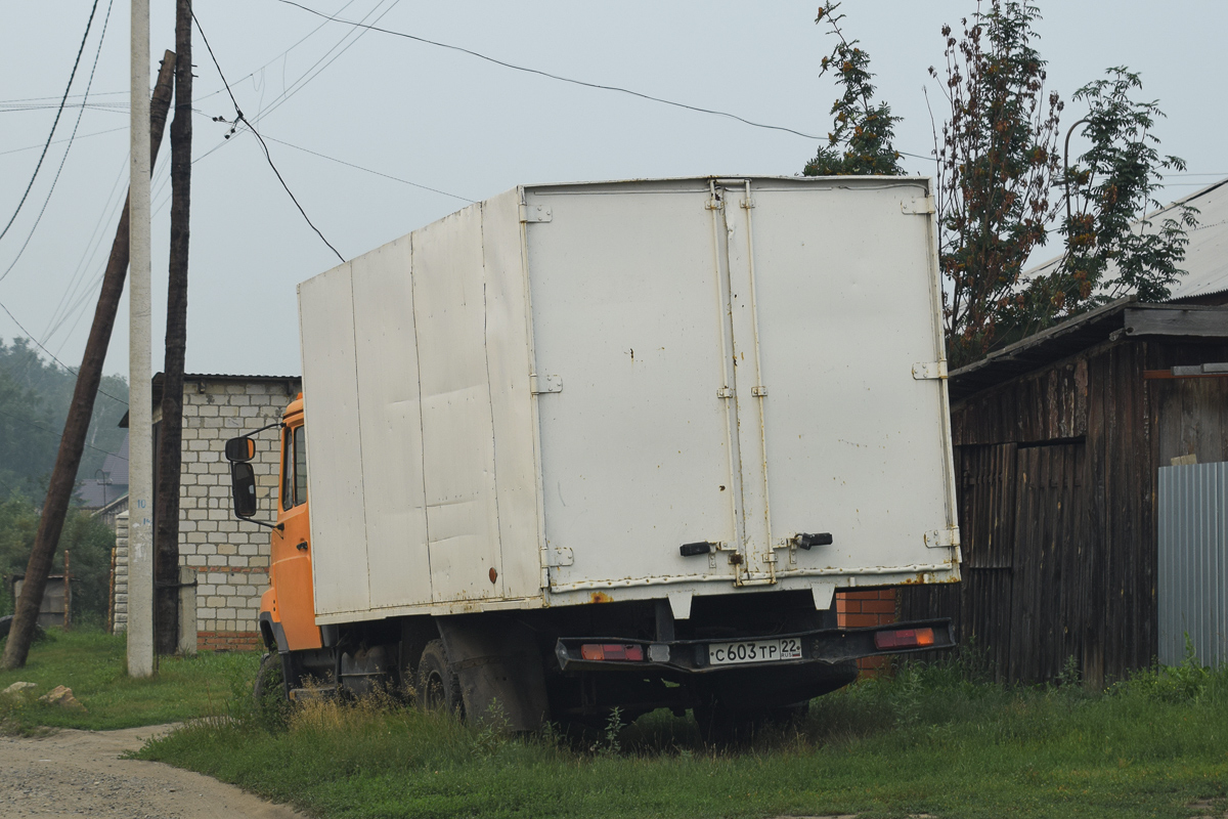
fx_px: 2456
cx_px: 614
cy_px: 410
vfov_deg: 18.9
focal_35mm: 72
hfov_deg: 28.1
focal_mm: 48
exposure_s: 1/320
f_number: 9
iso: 200
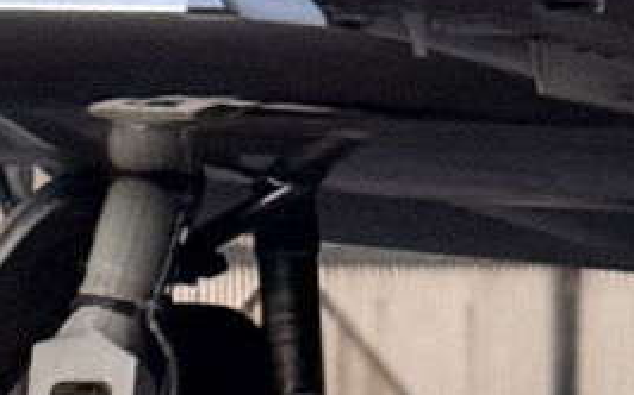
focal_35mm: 1021
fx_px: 17634
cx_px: 913
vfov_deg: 1.3
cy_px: -1023
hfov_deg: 2.1
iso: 320
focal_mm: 16.89
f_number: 2.8
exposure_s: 1/121
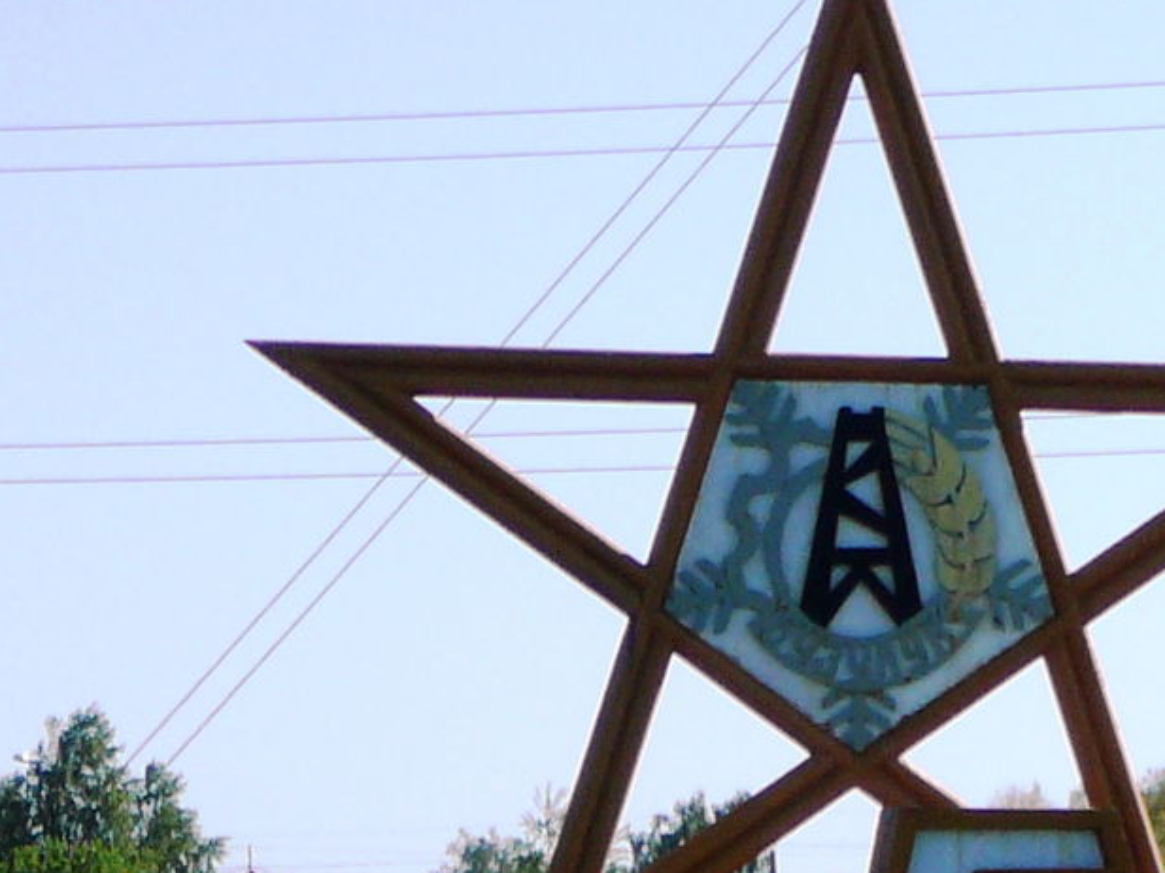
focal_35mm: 327
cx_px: 1745
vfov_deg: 4.5
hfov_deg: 6.0
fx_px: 10999
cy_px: 956
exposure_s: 1/800
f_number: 3.9
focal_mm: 15.6
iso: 80
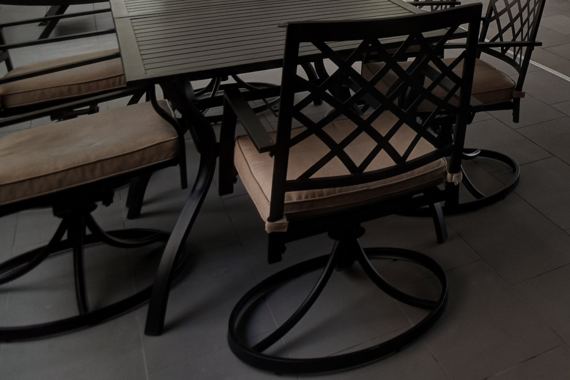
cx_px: 682
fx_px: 767
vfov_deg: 23.7
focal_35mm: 48
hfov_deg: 33.3
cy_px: -145
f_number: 7.1
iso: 250
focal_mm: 11
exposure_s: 1/100
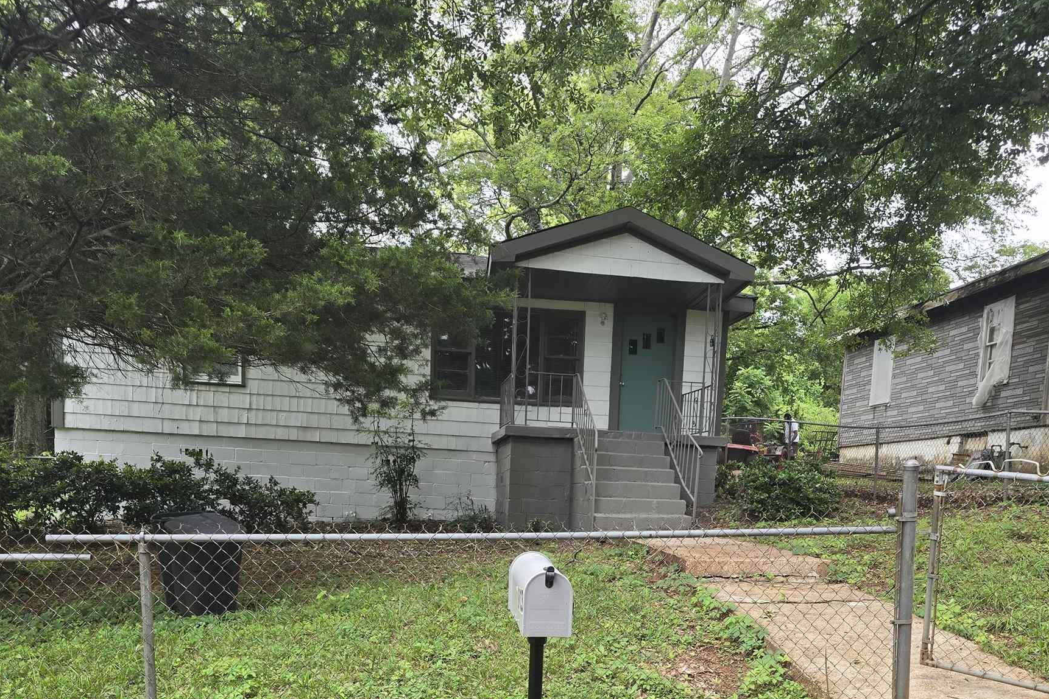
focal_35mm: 32
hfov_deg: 58.7
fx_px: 932
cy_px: 590
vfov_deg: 39.0
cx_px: 525
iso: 64
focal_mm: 6.3
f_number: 1.7
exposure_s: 1/180
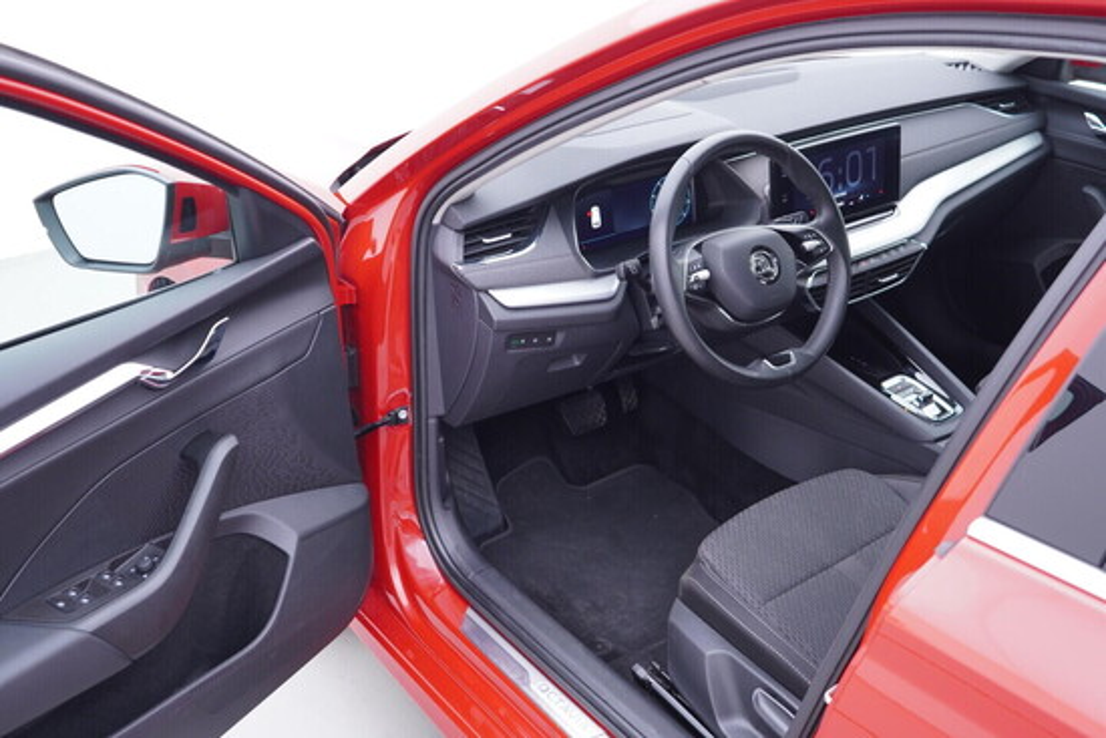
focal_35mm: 36
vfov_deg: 36.9
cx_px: 553
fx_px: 1106
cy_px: 369
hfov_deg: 53.1
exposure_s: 1/40
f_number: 2.8
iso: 250
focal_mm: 24
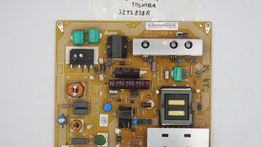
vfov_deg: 21.4
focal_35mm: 56
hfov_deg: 37.2
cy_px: 81
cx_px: 139
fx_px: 389
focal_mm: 17
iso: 160
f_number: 5
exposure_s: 1/100
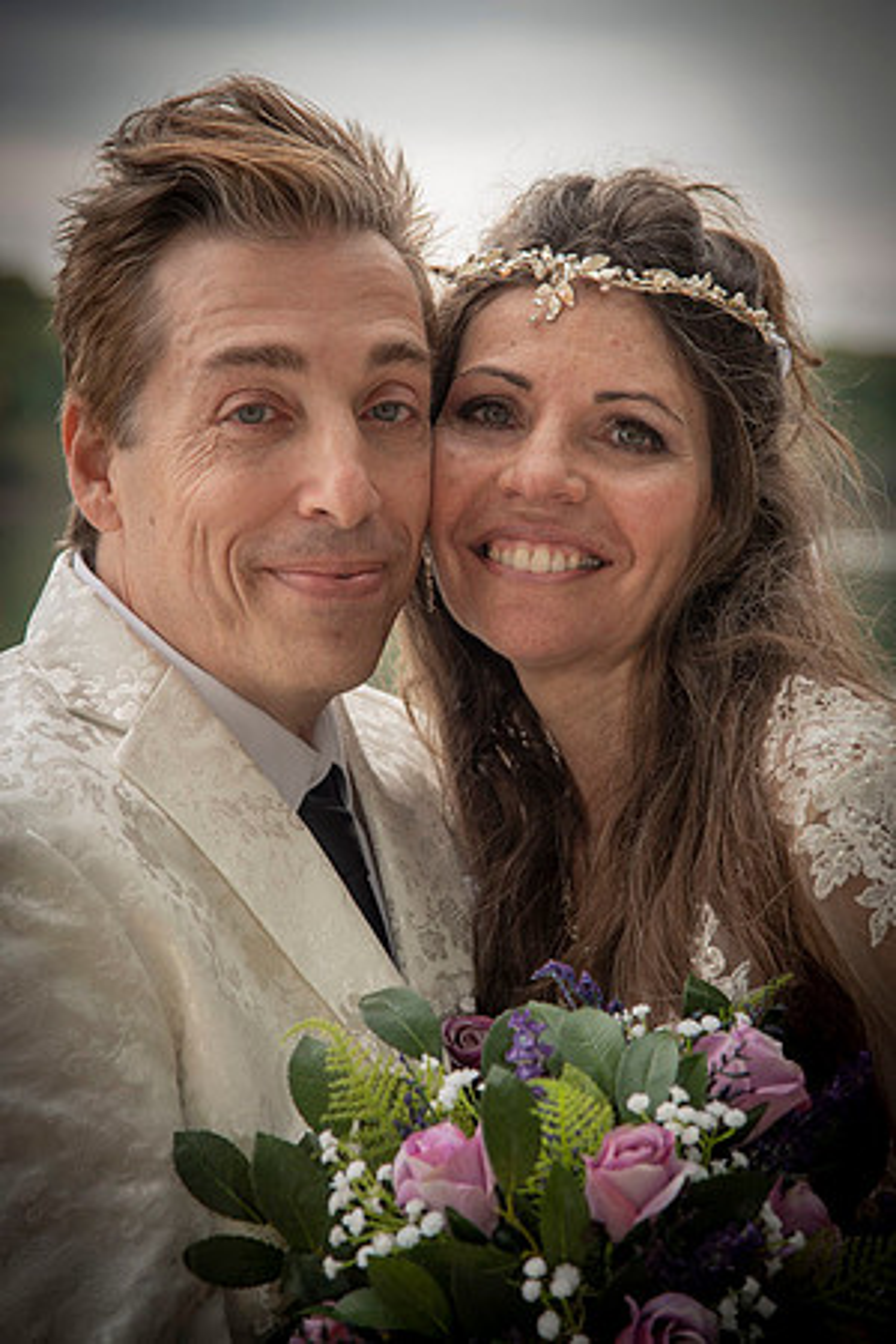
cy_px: 672
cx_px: 448
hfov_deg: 12.5
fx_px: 4106
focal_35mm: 110
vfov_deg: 18.6
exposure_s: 1/200
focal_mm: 110
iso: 160
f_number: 5
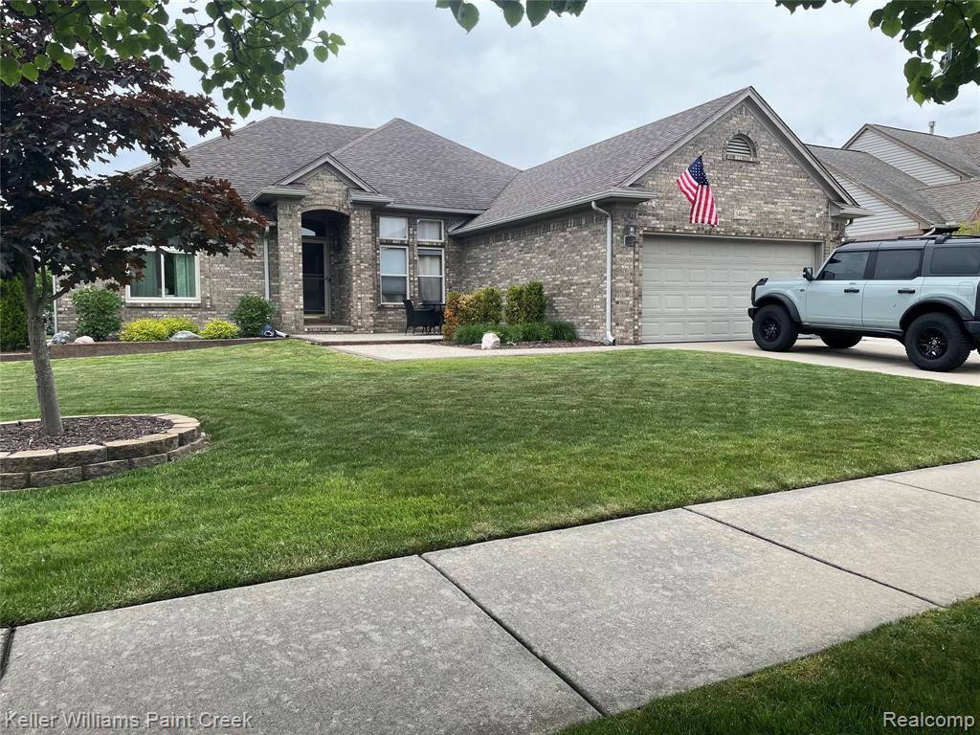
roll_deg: +1.0
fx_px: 736
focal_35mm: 26
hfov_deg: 67.3
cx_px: 490
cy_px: 368
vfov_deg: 53.1
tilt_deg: -2.9
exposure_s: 1/311
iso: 32
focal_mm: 4.2
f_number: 1.6
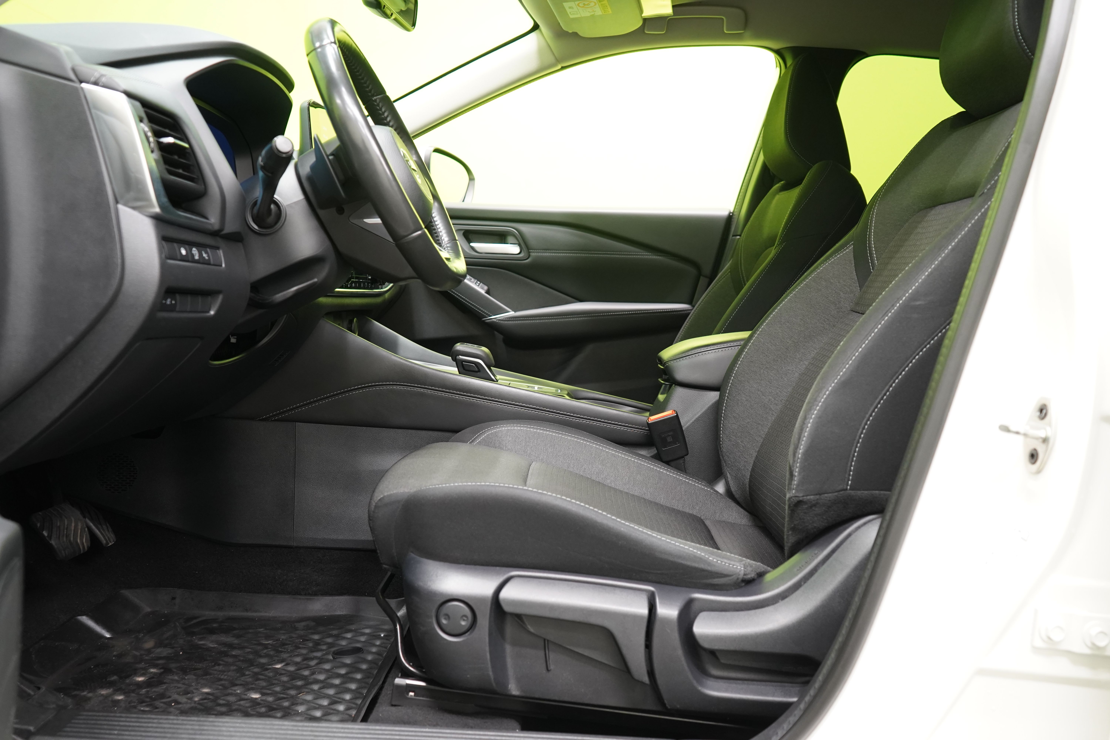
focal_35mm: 29
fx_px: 894
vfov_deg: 45.0
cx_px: 555
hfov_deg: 63.7
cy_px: 370
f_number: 5
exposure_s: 1/20
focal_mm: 29
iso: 2000
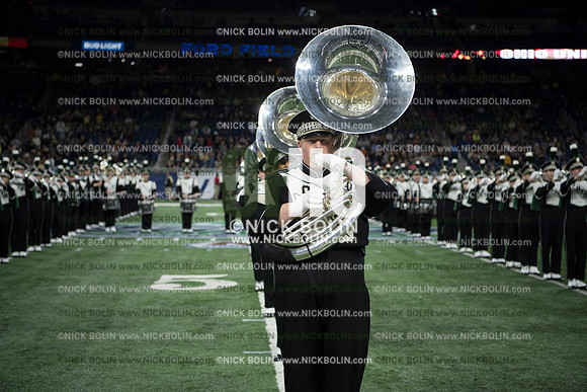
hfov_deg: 35.6
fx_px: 913
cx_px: 294
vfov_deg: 24.2
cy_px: 196
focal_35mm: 56
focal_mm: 56
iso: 1250
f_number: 2.8
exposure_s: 1/1250
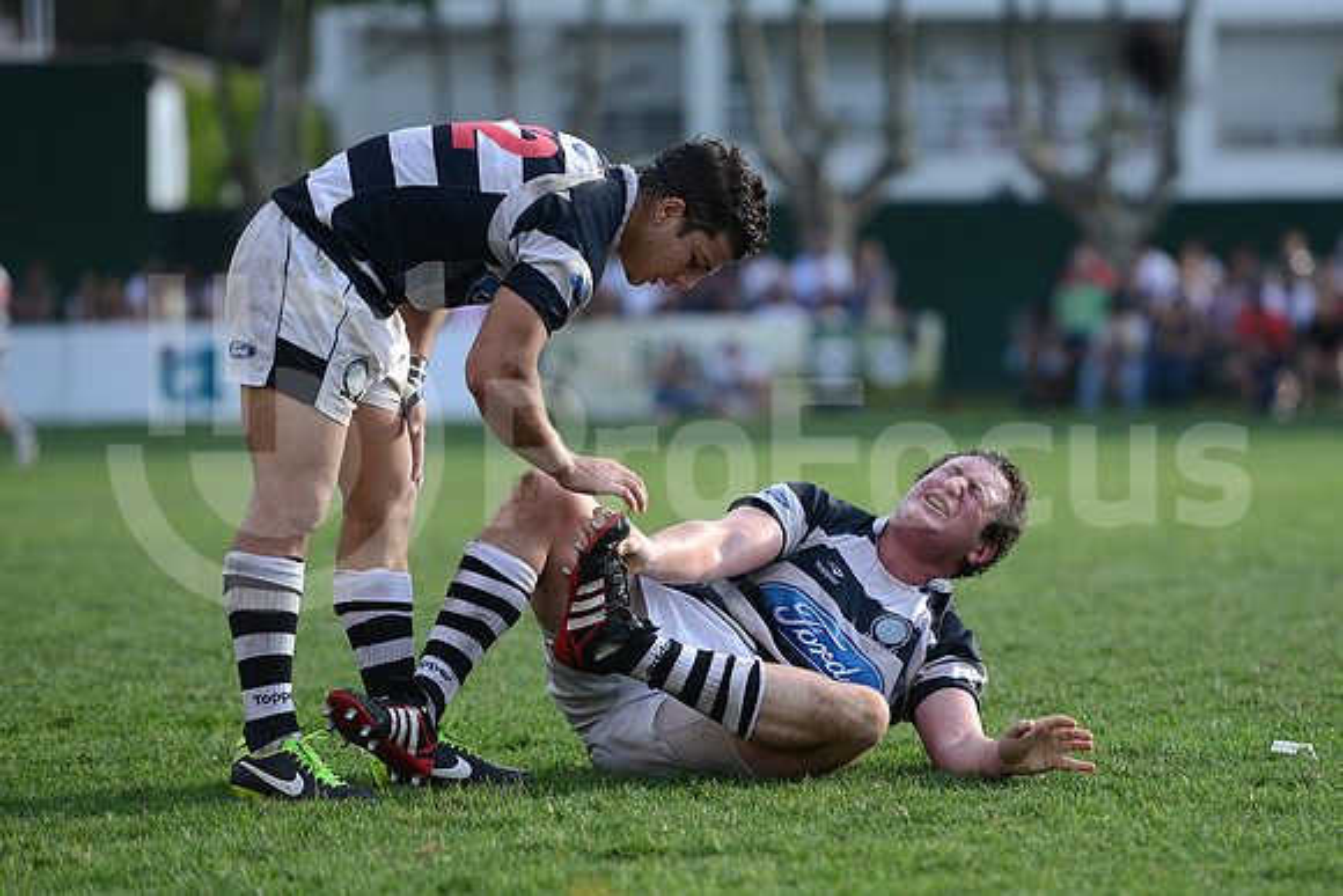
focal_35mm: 170
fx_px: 6343
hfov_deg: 12.1
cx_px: 672
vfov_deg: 8.1
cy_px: 448
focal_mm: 170
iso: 320
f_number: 2.8
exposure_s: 1/1000
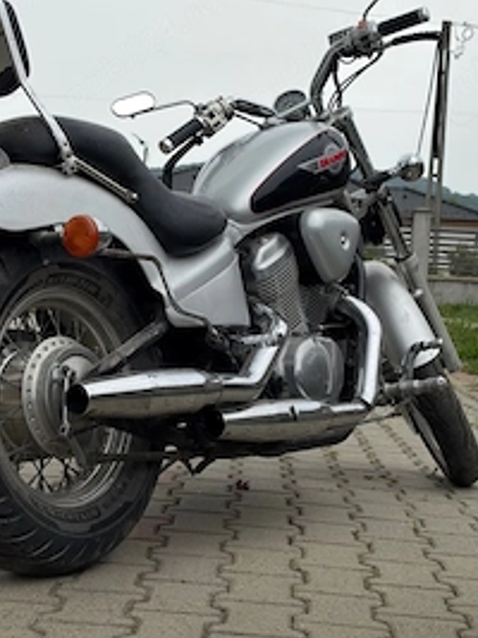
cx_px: 189
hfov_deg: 18.9
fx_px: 1437
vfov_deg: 25.0
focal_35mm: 78
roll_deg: -2.3
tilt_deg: -2.2
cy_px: 265
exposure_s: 1/1117
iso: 32
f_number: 1.6
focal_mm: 5.96
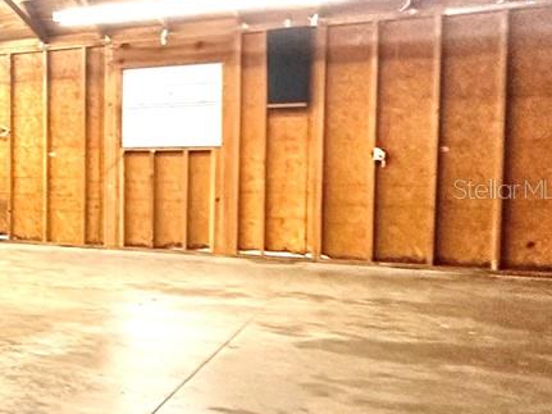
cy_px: 188
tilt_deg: -2.6
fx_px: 829
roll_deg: +0.6
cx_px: -451
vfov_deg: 28.0
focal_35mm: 52
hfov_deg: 21.9
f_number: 2.2
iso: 320
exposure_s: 1/60
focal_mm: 2.22
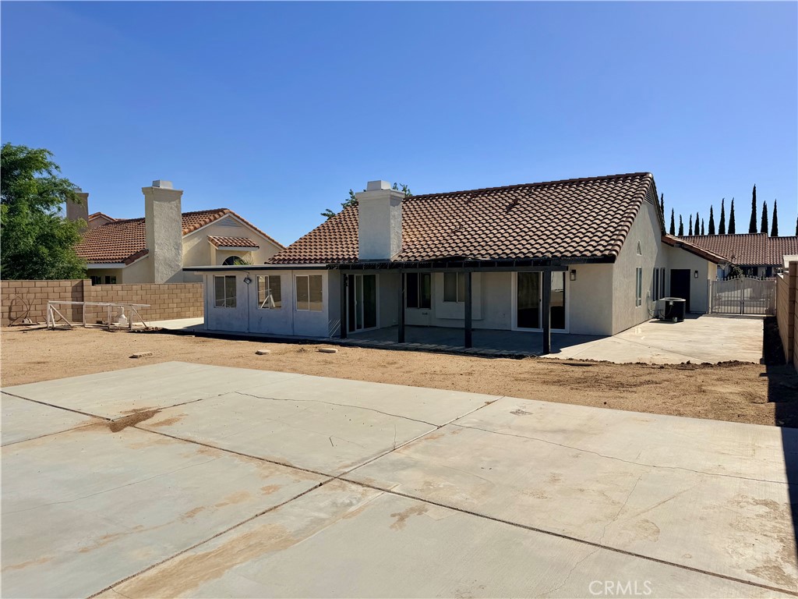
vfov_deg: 56.8
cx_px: 399
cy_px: 300
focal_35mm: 24
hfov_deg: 71.6
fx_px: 553
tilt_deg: -1.6
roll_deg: +1.0
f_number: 1.78
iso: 80
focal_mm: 6.76
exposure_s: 1/14286
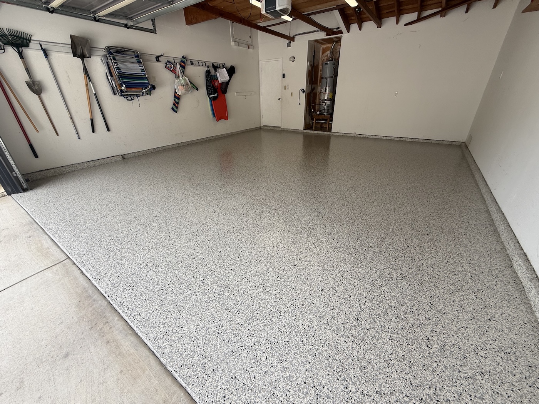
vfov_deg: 85.7
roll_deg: +0.9
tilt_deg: -26.6
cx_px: 270
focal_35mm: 14
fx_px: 218
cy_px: 202
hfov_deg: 102.1
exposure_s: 1/228
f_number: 2.2
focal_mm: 2.22
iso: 50
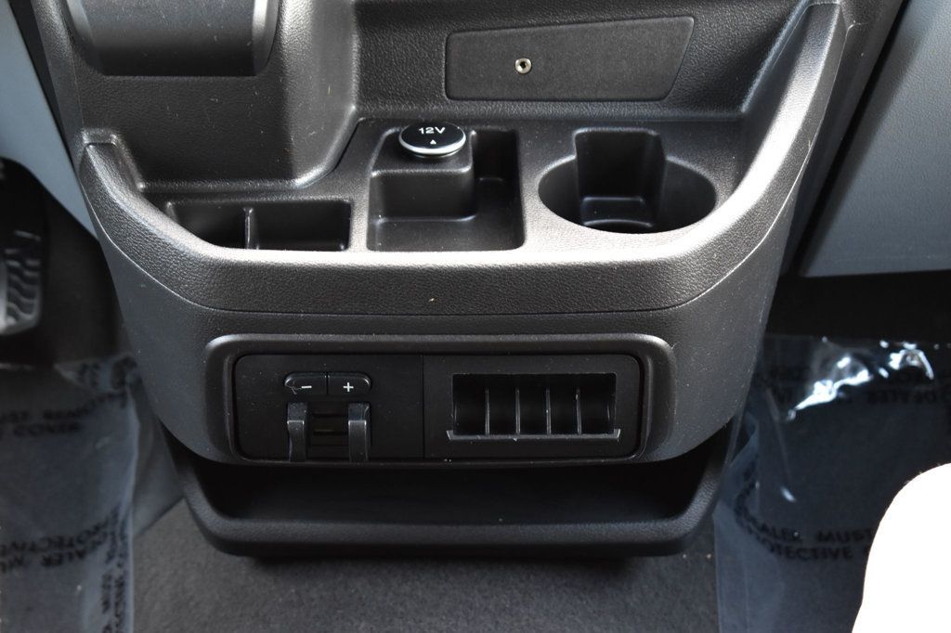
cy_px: 316
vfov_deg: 16.5
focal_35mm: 82
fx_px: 2179
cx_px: 476
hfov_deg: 24.6
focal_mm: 55
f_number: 6.3
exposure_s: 1/15
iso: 1100
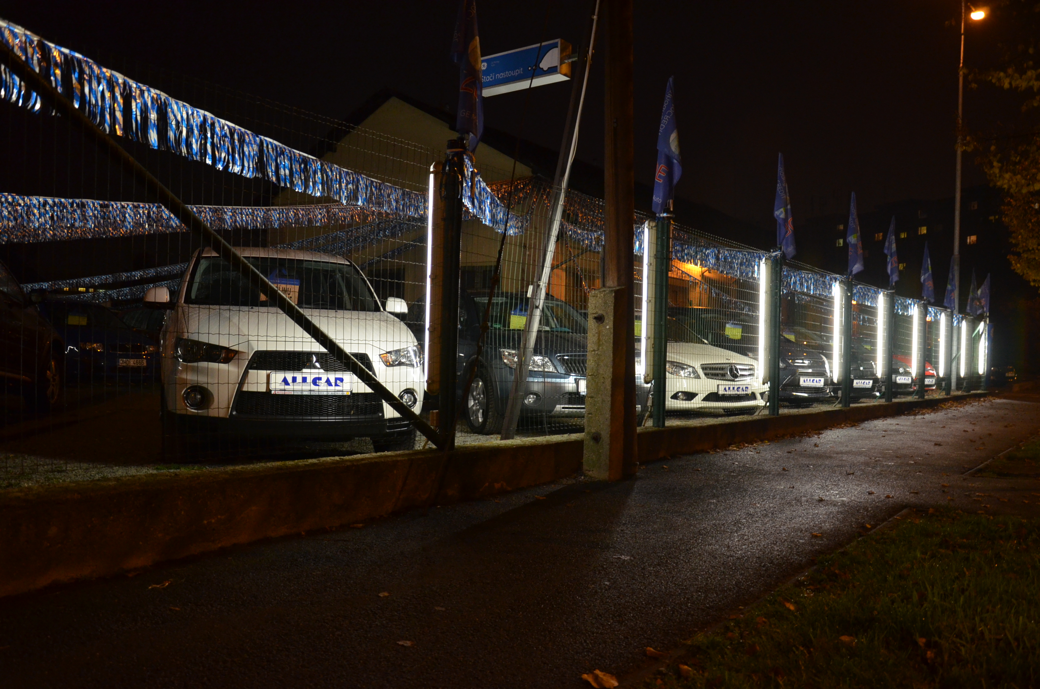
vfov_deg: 39.8
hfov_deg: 57.3
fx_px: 951
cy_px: 344
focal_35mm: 33
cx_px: 520
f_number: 3.8
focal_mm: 22
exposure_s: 1/30
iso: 1400
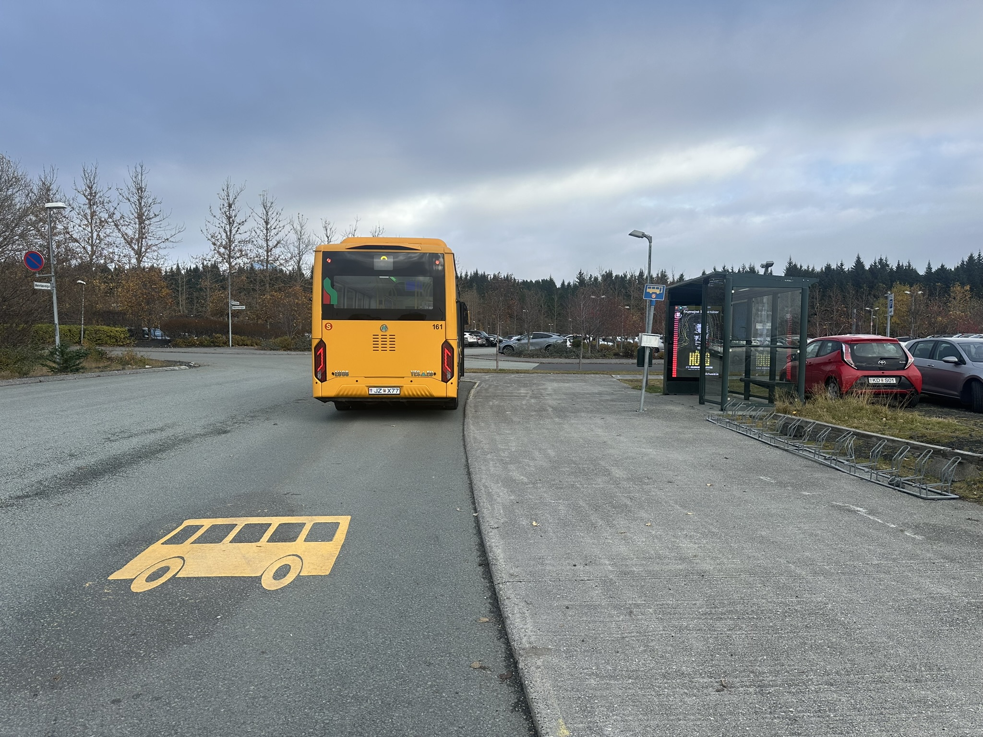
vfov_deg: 56.8
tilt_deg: -2.0
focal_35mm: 24
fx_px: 682
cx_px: 492
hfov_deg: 71.6
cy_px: 368
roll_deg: -0.9
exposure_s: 1/903
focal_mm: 6.86
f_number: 1.78
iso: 80
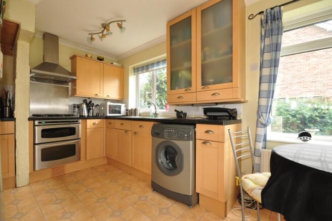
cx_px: 166
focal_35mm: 15
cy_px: 110
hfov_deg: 100.4
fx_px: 138
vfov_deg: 77.2
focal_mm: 10
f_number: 11
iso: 200
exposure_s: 1.6
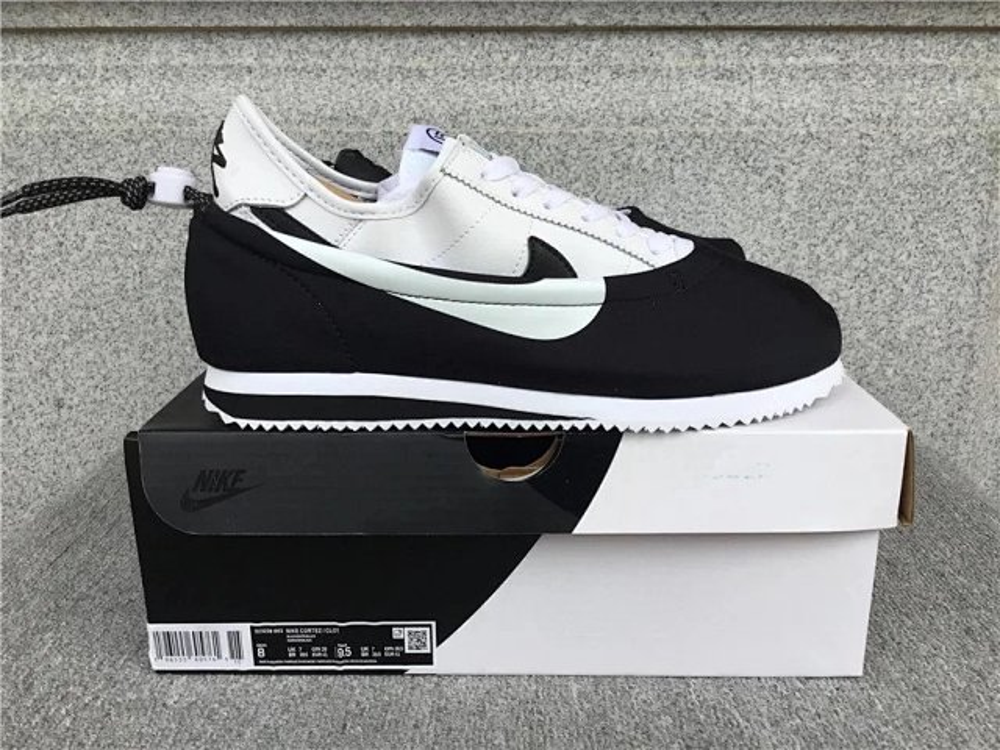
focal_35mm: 31
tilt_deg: -14.8
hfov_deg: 58.4
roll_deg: +0.3
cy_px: 375
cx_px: 500
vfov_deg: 45.4
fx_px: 896
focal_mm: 3.3
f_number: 2.4
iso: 25
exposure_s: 1/637
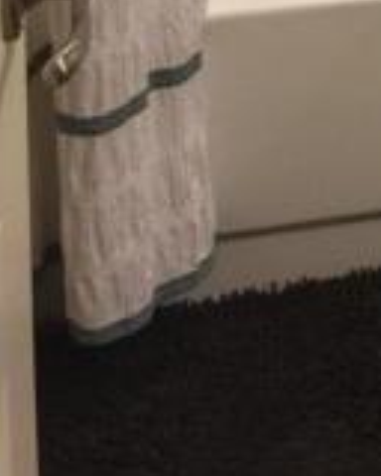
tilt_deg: -14.1
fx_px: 1917
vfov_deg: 12.6
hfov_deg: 10.2
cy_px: -443
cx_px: 854
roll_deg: -4.4
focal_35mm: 136
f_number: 2.2
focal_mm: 4.15
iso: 32
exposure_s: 1/15
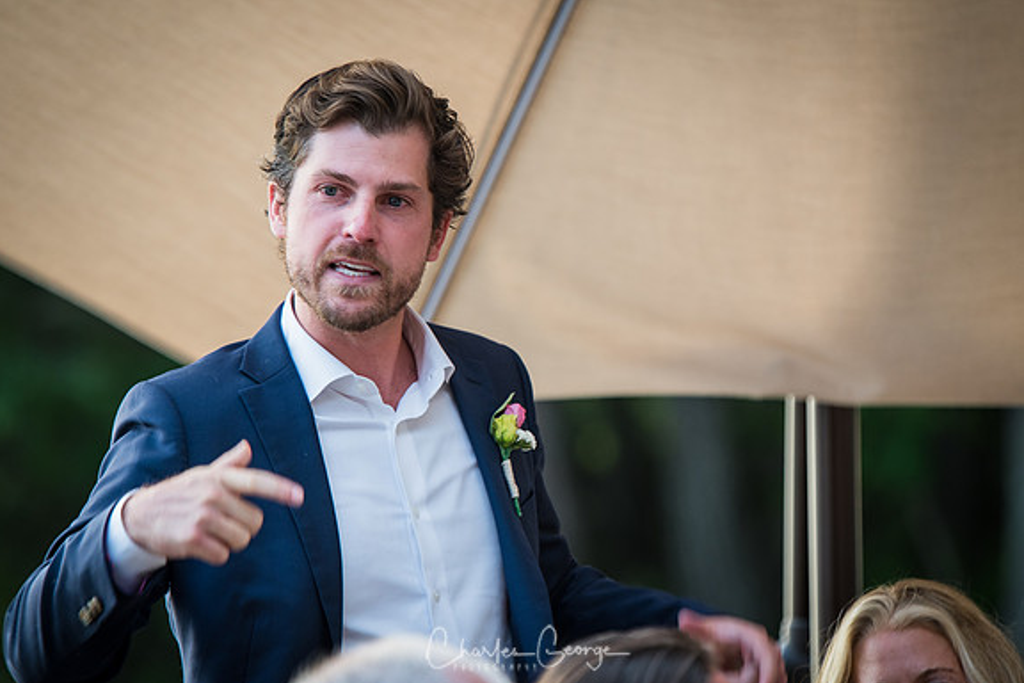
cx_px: 510
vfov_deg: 4.6
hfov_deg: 6.8
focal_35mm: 302
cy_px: 342
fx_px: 8590
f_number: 3.2
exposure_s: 1/125
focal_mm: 200
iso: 400
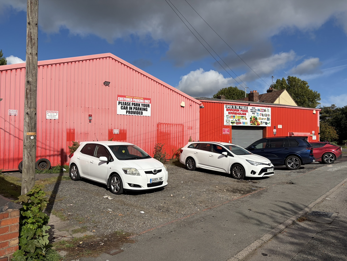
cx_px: 174
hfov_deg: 67.3
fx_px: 261
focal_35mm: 26
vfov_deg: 53.1
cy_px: 130
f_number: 1.6
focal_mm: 5.96
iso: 50
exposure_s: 1/7813
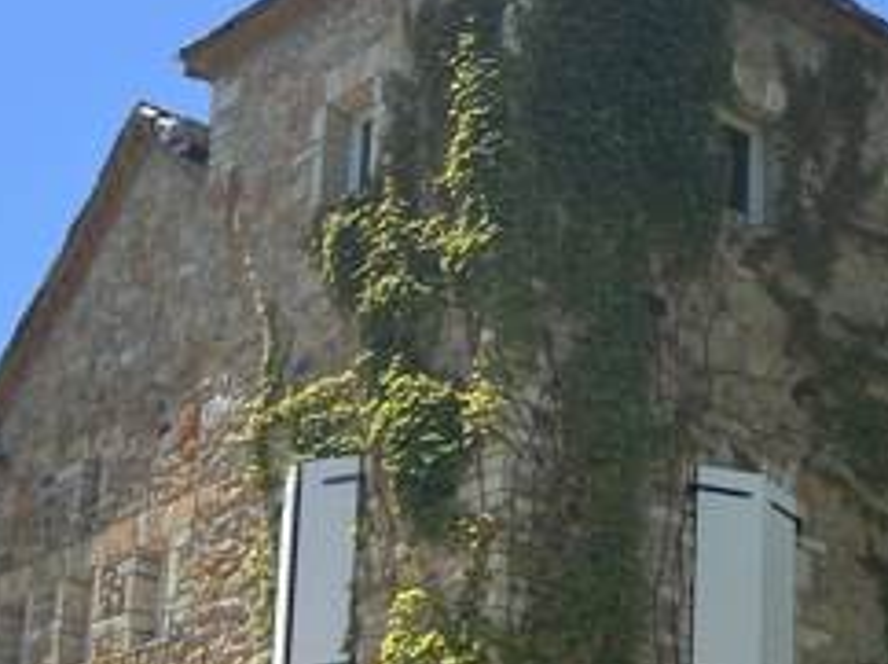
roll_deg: +0.3
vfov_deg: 16.7
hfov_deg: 21.6
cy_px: 679
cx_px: 972
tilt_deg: +13.3
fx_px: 2204
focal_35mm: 86
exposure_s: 1/1992
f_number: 1.6
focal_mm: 5.1
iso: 50
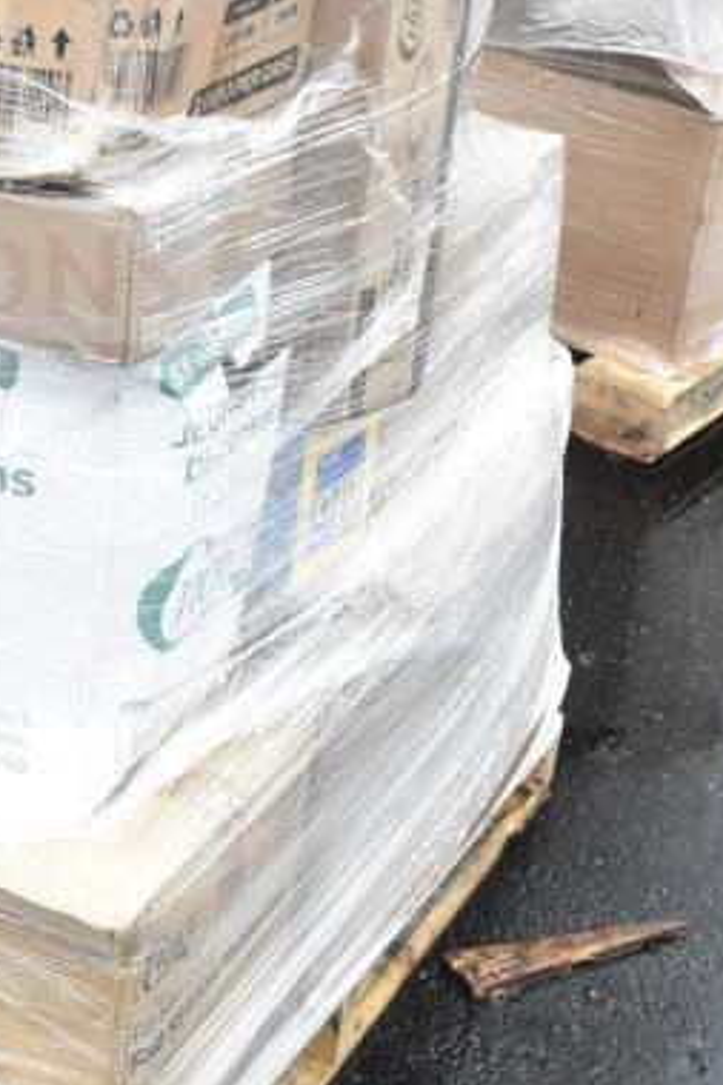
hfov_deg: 19.8
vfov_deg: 29.7
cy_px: 114
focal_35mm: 65
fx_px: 1960
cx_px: -111
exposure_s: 1/200
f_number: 7.1
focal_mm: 18
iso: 1600
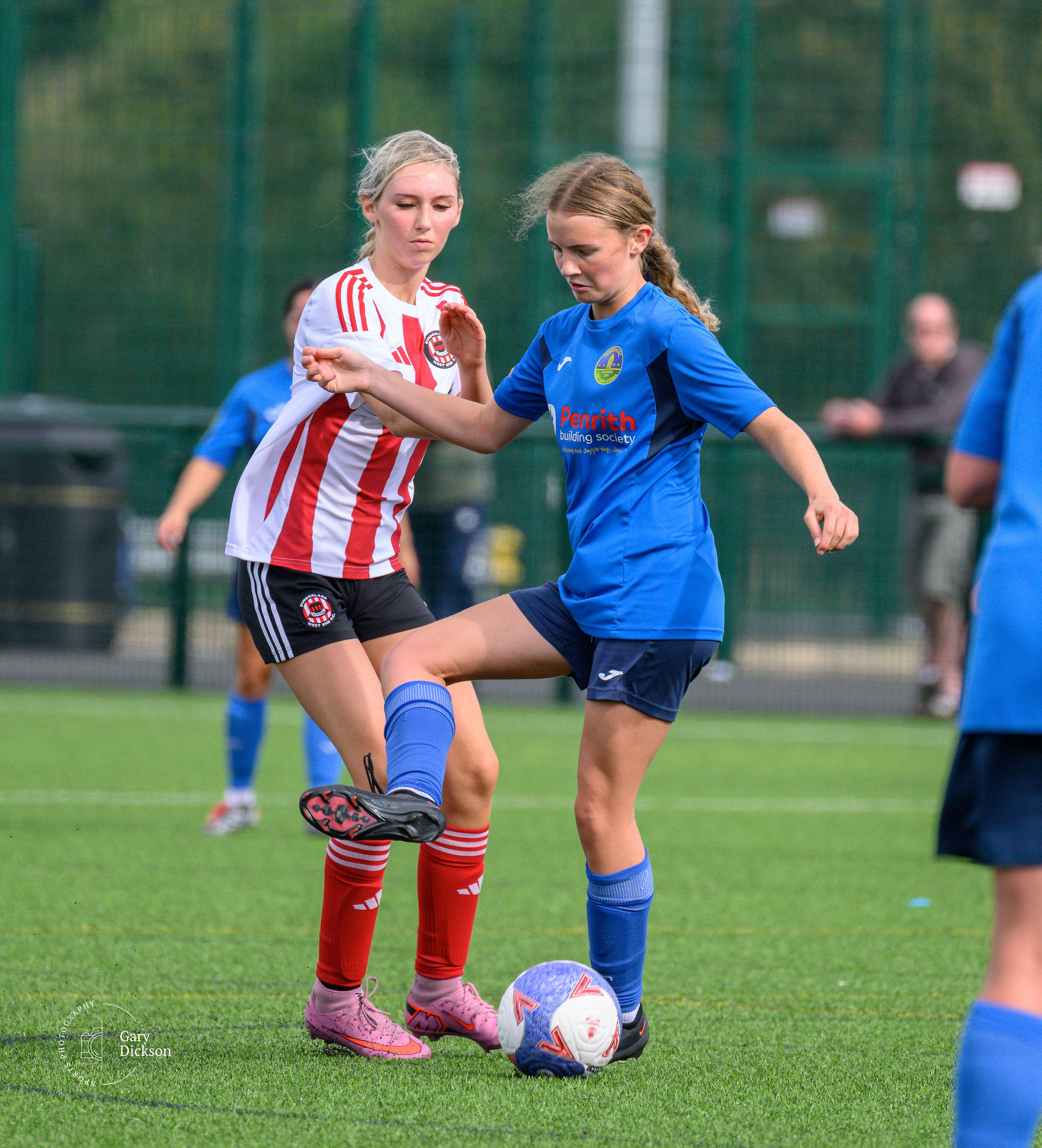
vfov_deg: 2.8
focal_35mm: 645
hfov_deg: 2.6
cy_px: 464
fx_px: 23100
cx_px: 551
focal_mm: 400
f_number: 5.6
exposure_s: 1/1600
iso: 900
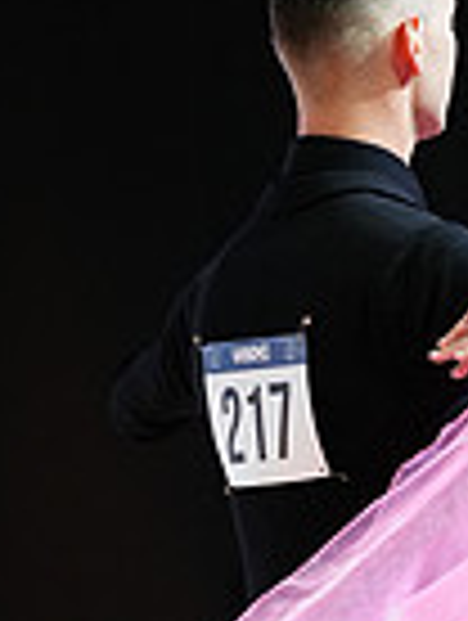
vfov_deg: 3.1
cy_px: 878
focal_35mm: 630
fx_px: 11322
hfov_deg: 2.4
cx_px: 412
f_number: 4
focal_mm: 156
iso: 2500
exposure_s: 1/320
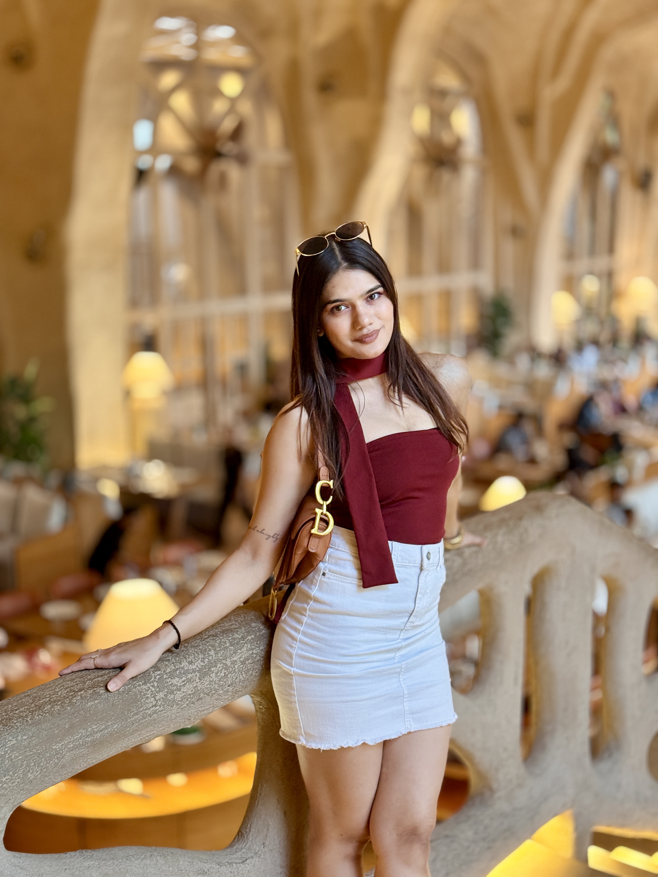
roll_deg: +0.4
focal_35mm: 48
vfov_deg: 39.7
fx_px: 1217
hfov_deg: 30.3
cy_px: 438
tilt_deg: -11.3
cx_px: 329
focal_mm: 6.76
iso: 400
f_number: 1.78
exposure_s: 1/33
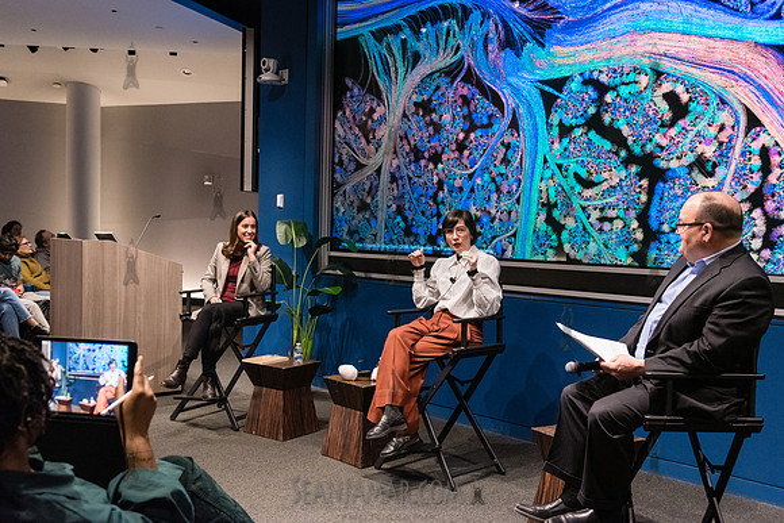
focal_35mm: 36
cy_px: 262
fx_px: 784
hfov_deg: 53.1
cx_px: 392
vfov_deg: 36.9
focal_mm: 36
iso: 6400
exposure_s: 1/200
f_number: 4
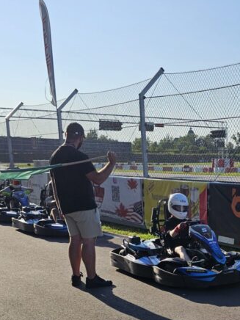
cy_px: 288
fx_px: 499
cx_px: 221
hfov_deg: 26.1
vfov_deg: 33.7
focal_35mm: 54
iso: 10
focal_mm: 6.3
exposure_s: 1/827
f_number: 1.7
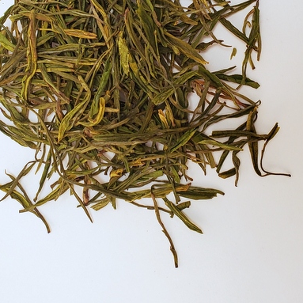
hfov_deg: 35.3
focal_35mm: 48
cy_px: 73
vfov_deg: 34.5
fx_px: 475
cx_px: 123
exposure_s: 1/120
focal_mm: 4.3
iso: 160
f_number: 2.4
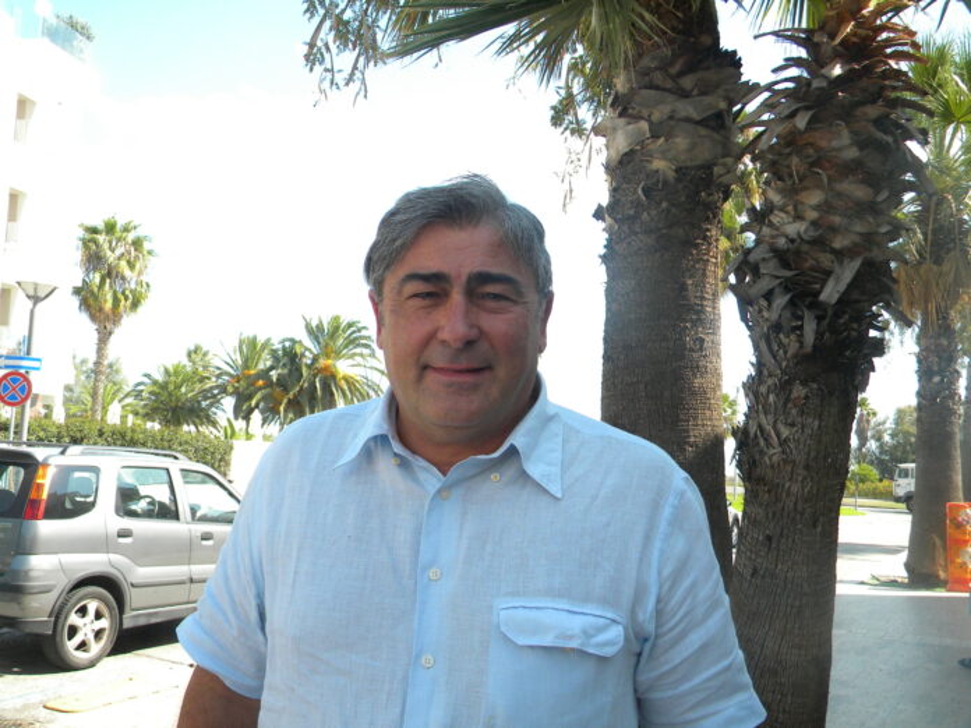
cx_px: 486
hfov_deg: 51.4
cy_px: 364
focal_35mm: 36
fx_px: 1010
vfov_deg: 39.7
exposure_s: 1/534
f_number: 3.7
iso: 157
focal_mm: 6.4
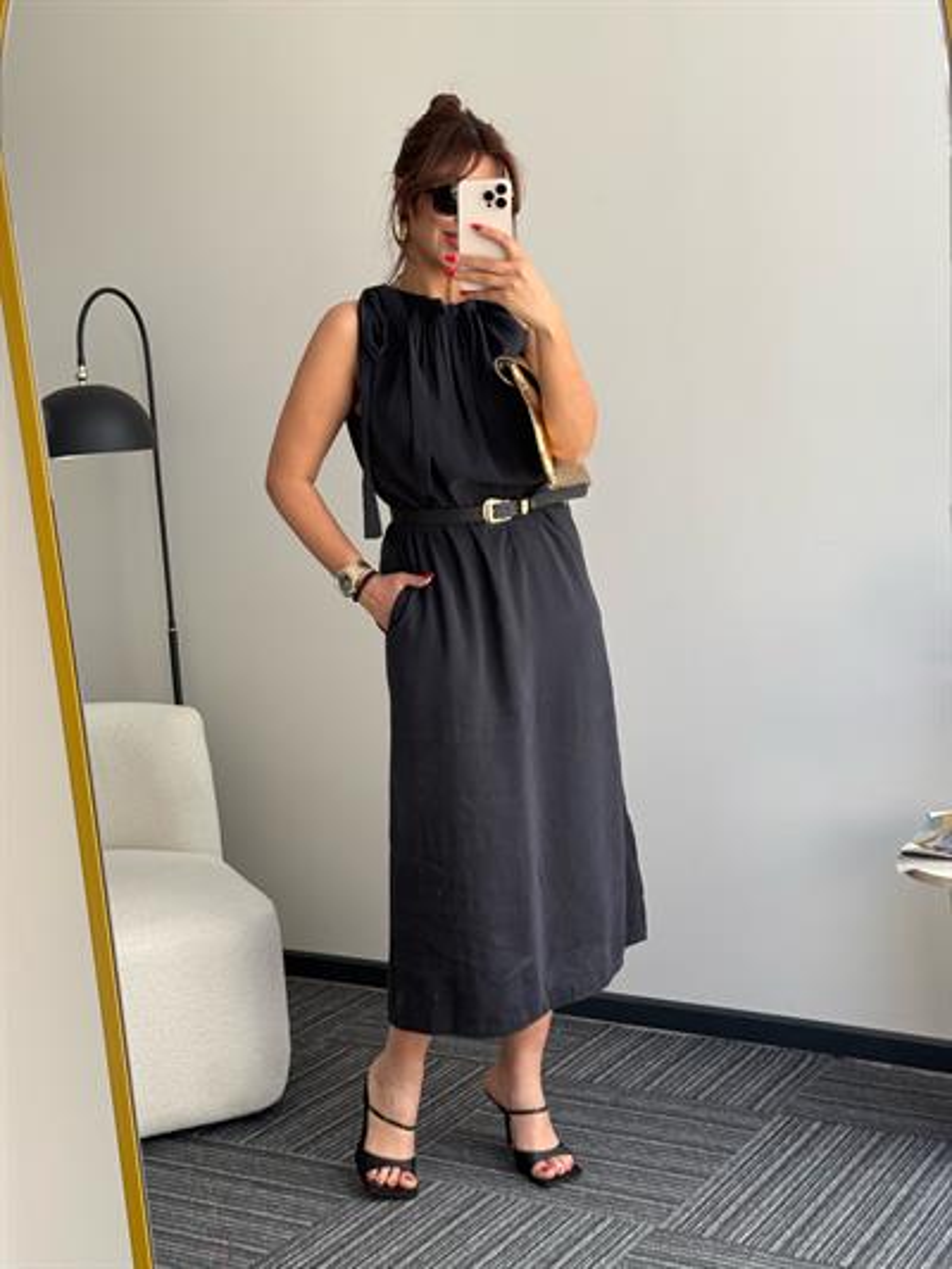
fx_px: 1759
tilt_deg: -19.2
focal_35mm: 48
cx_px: 476
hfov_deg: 30.3
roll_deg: +5.0
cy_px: 634
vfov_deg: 39.6
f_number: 1.78
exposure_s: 1/429
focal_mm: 6.76
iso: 80
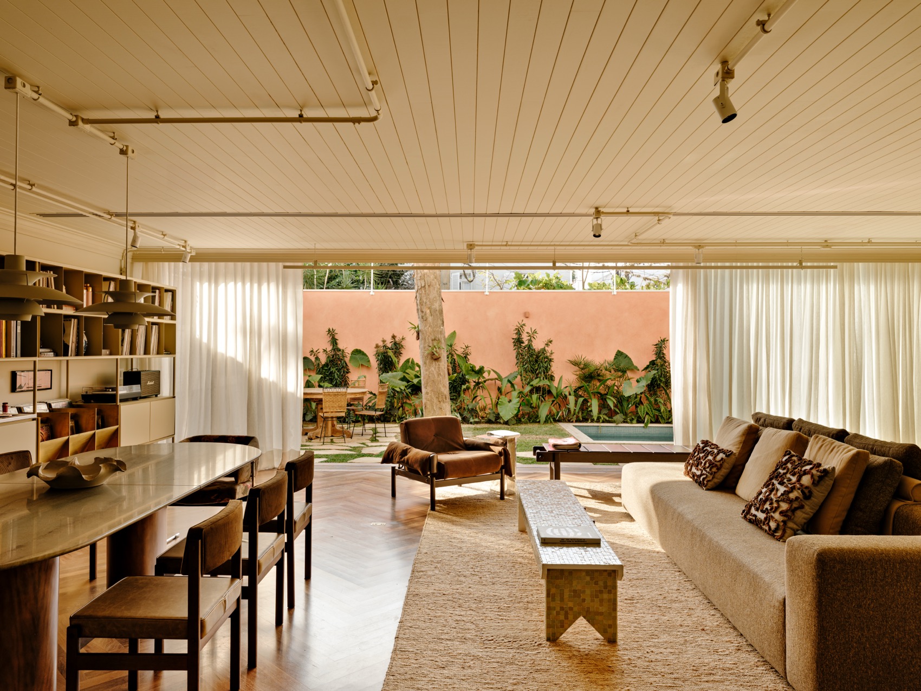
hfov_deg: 71.6
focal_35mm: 24
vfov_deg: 56.8
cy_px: 346
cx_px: 460
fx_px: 639
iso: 200
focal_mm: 30.8
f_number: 9
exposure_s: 1/8
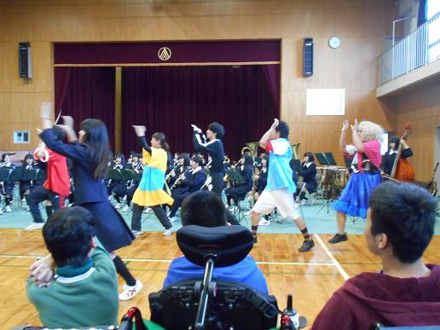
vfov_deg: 44.2
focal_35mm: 32
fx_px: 407
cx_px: 220
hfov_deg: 56.8
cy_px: 165
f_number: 3.6
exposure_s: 1/40
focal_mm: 5.8
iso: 800
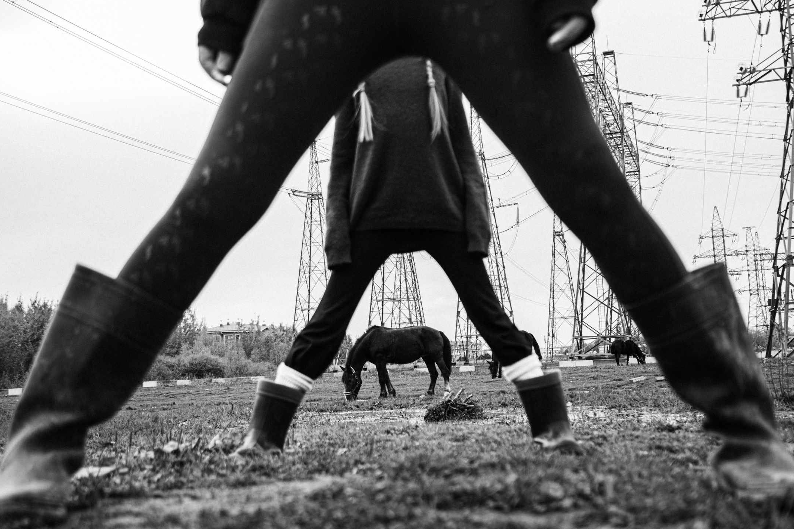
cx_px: 414
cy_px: 249
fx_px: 948
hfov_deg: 45.4
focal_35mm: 43
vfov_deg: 31.2
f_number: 4
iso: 320
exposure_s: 1/320
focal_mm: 36
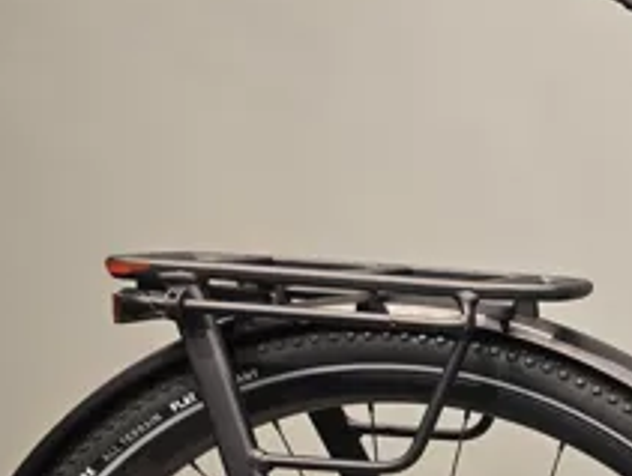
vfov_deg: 16.4
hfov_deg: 18.6
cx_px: 1060
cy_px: 542
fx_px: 1591
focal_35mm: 87
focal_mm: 6.3
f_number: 1.7
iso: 100
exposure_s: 1/50
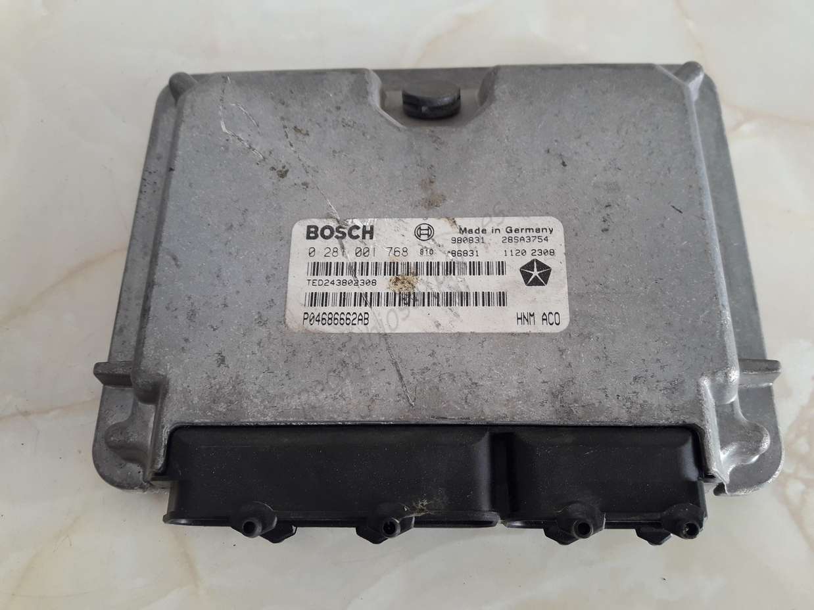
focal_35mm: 28
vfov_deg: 49.7
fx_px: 658
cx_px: 407
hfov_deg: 63.5
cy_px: 305
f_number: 1.9
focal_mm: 3.7
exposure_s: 1/30
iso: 50
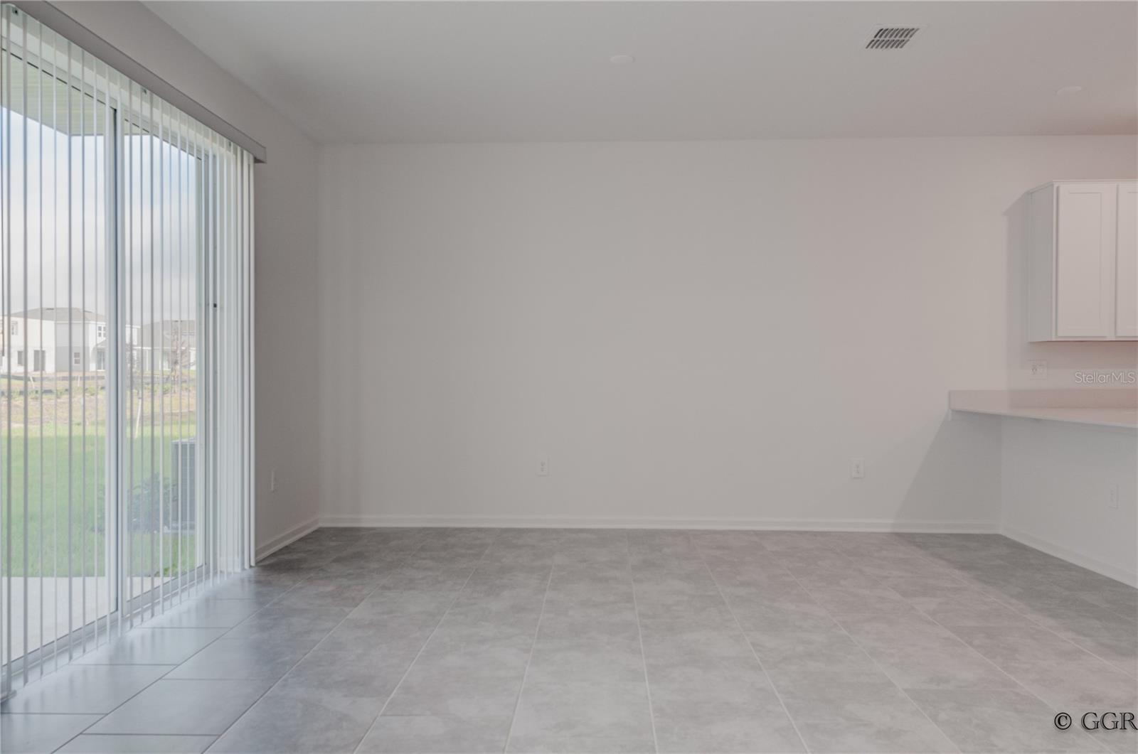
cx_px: 569
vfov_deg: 53.0
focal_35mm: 24
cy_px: 377
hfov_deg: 73.8
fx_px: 757
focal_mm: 16
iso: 400
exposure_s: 1/40
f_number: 8
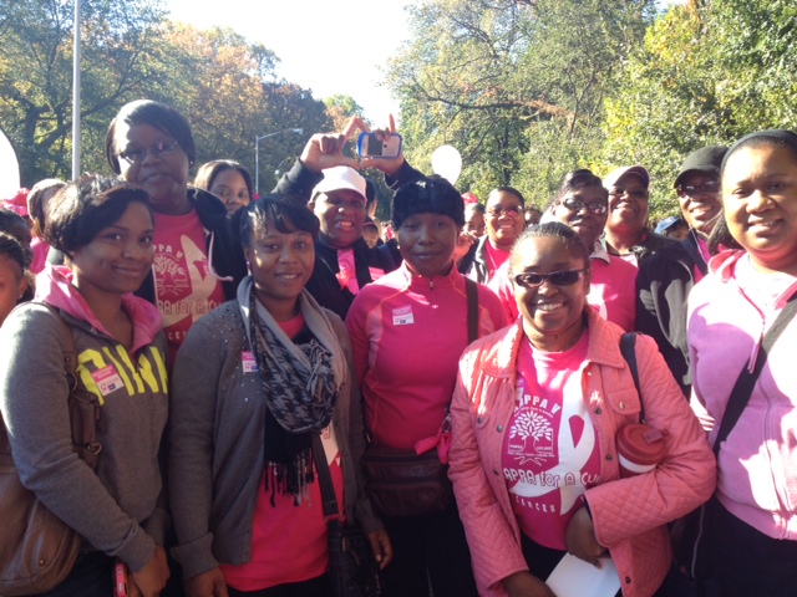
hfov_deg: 52.6
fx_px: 806
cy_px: 298
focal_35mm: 35
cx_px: 398
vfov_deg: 40.7
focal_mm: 4.28
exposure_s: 1/209
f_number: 2.4
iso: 50
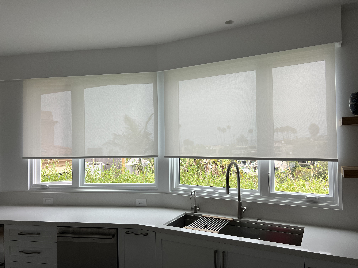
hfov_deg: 67.3
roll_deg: +0.7
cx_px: 179
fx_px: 269
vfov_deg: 53.1
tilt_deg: +0.4
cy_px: 134
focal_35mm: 26
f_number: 1.5
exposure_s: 1/1009
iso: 50
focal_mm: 5.7
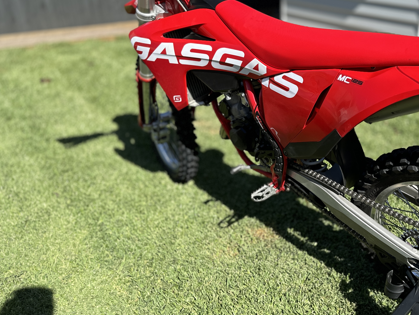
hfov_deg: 51.2
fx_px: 424
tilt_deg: -24.0
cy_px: 135
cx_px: 293
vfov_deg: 40.6
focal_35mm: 35
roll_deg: -1.5
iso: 80
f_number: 1.78
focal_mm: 6.86
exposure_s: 1/2299
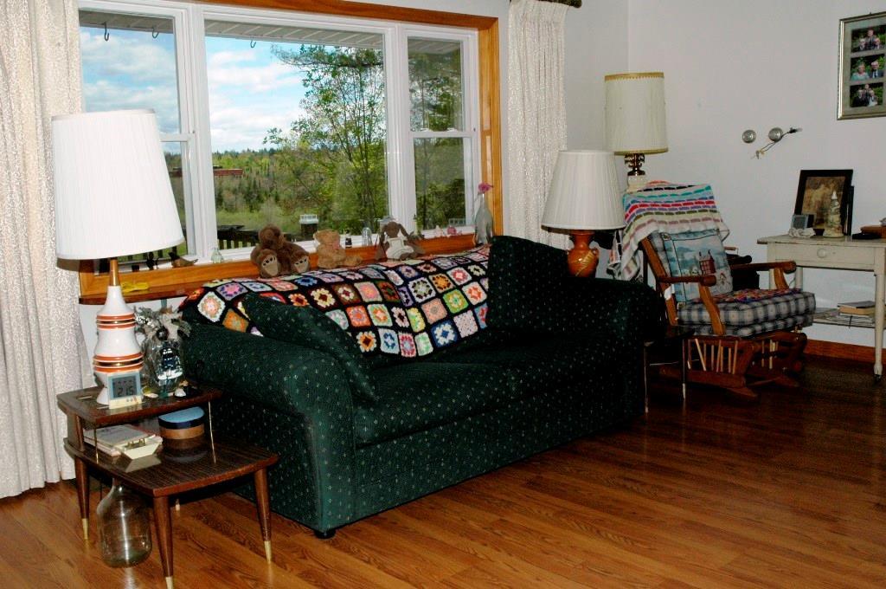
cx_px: 443
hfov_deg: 51.3
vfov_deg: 35.4
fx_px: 922
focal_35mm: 38
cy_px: 294
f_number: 18
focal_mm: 25
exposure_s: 1/250
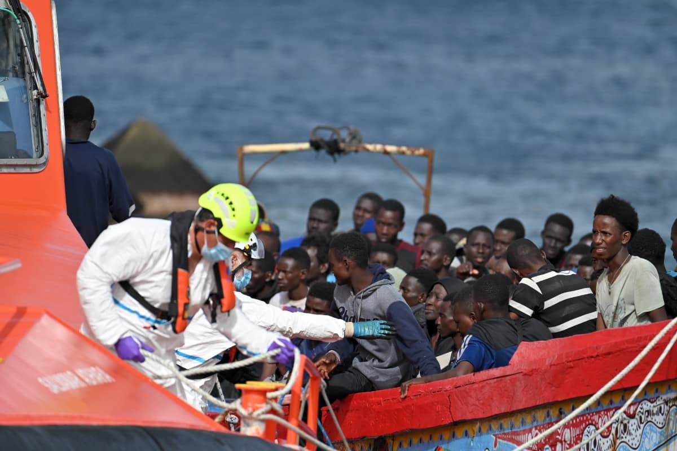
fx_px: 11282
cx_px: 338
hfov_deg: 3.4
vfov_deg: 2.3
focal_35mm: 600
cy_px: 226
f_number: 6.3
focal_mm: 600
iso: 400
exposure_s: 1/2500
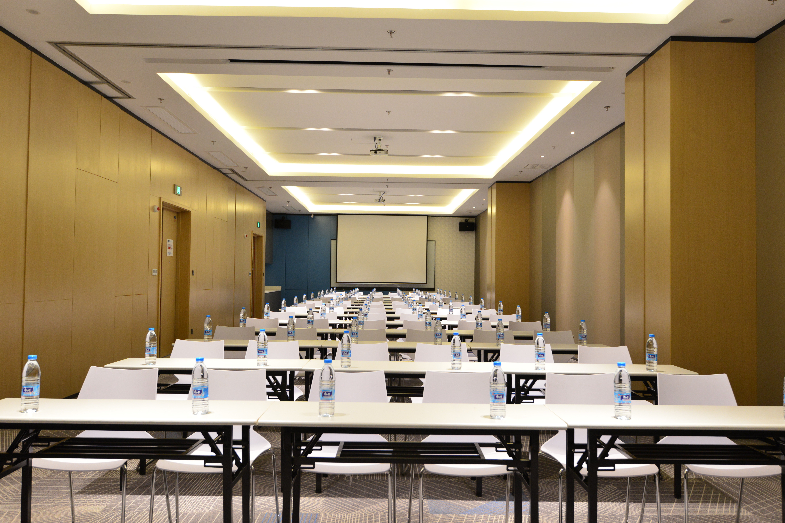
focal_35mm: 29
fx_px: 632
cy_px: 262
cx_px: 392
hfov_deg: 63.7
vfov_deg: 45.0
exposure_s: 1/15
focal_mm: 29
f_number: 6.7
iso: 1600
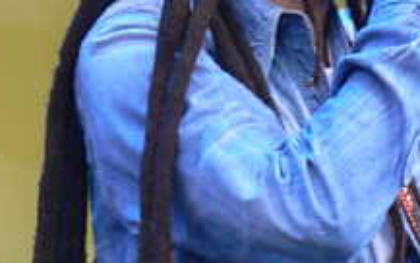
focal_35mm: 326
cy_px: 222
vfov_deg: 4.0
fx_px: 3734
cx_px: 291
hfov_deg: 6.4
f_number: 3.2
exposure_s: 1/30
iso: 64
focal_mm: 20.3
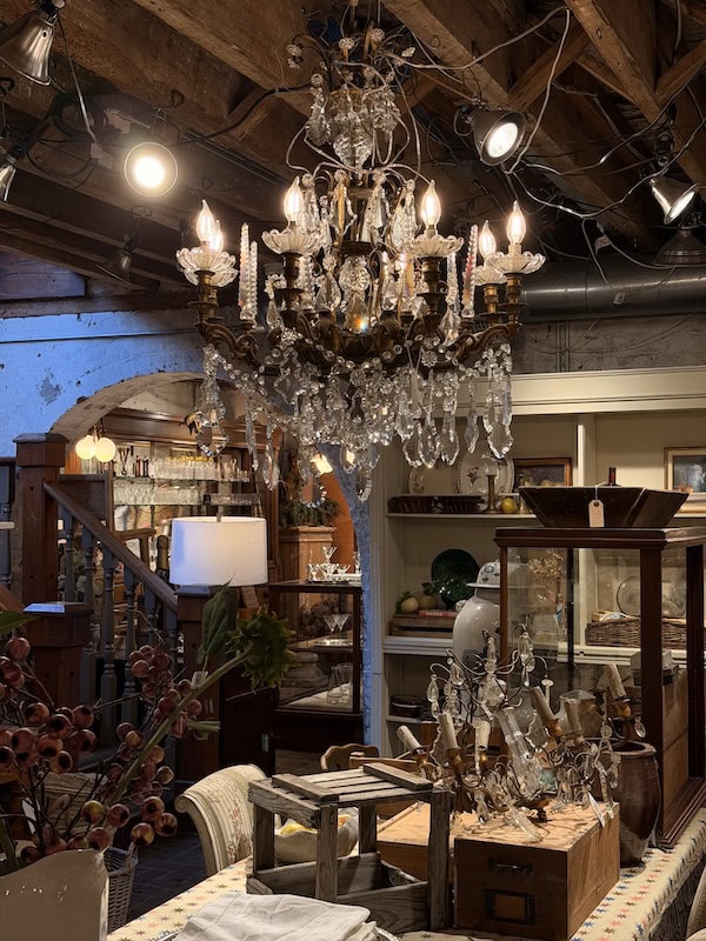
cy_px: 470
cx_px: 353
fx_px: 1305
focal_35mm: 48
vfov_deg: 39.7
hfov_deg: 30.3
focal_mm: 6.8
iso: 200
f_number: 1.8
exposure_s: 1/132
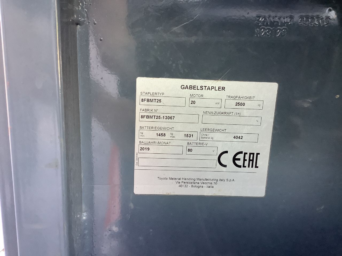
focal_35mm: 31
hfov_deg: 58.4
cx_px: 171
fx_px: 306
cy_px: 128
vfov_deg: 45.4
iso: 250
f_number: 2.4
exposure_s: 1/60
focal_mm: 3.3
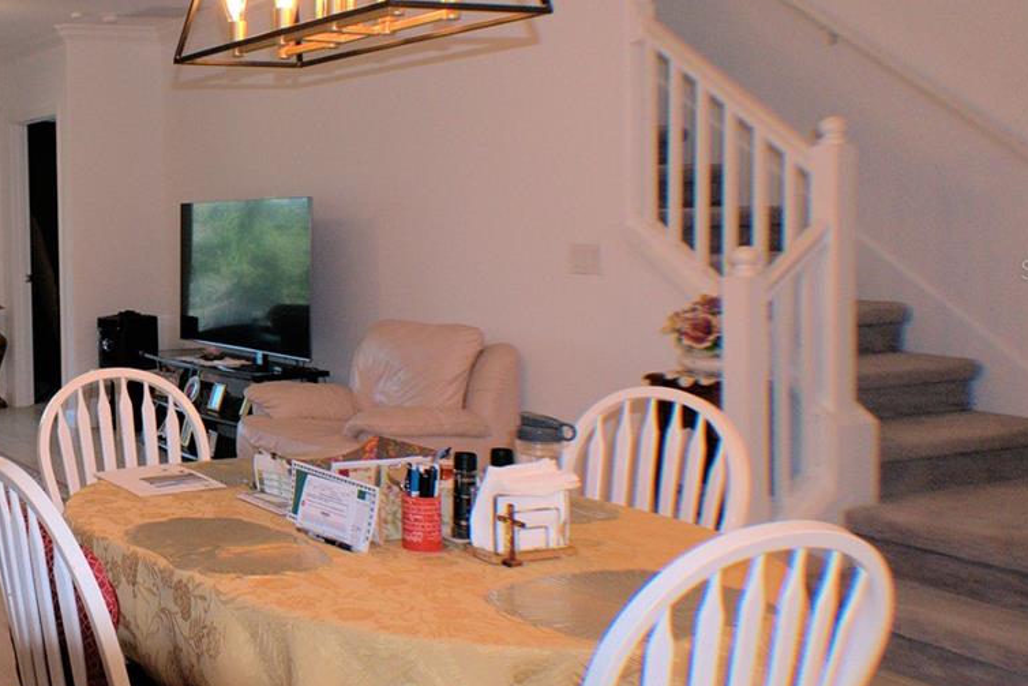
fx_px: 1999
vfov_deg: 19.4
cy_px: 269
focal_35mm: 70
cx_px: 52
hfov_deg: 27.5
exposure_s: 1/125
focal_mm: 22
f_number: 5.6
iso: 800
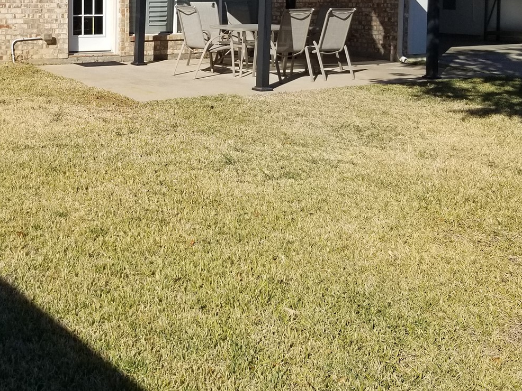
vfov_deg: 26.4
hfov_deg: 35.2
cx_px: 176
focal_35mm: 54
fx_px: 815
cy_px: 58
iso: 50
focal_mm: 4.25
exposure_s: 1/2968
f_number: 1.7
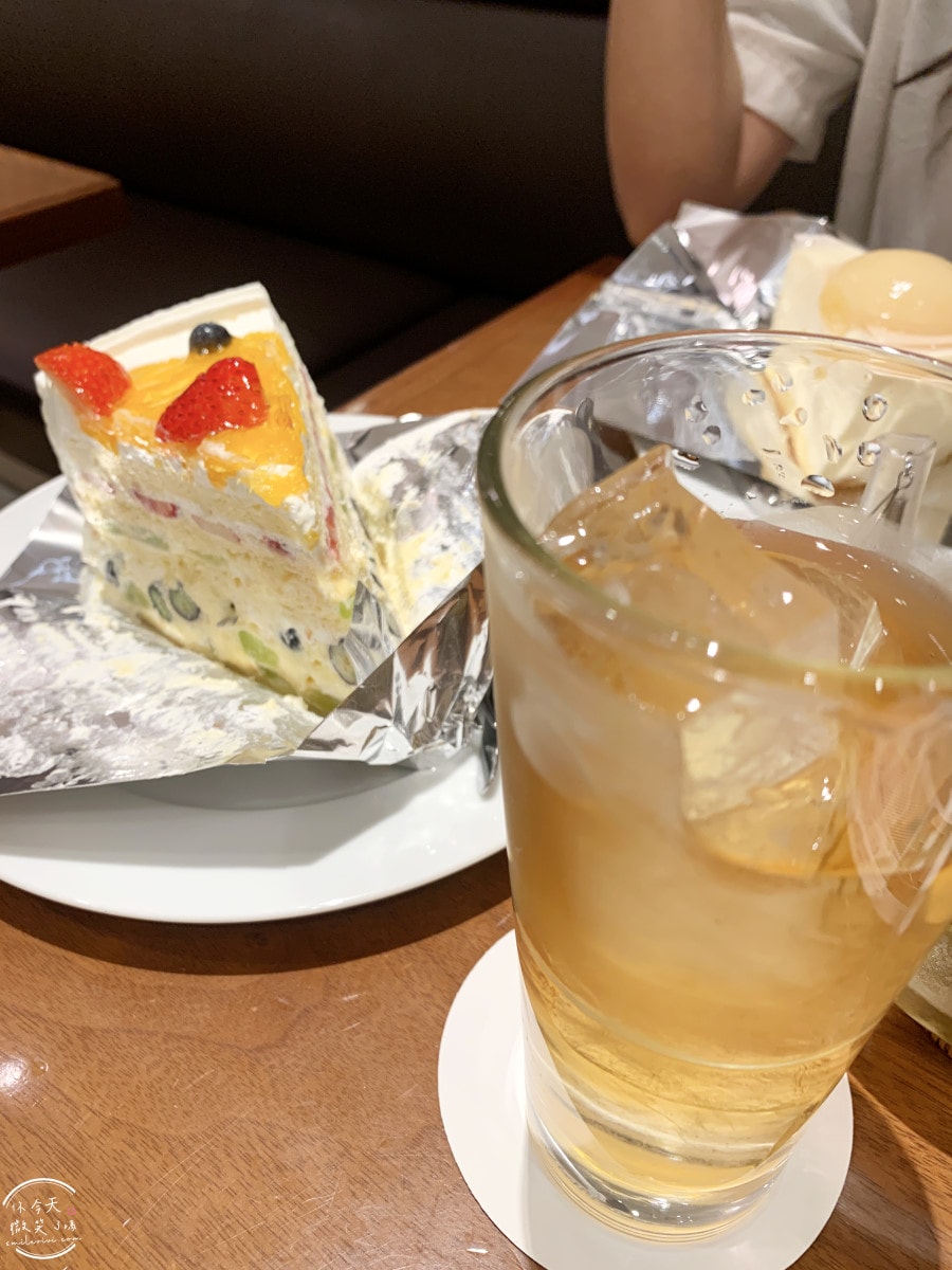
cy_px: 635
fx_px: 953
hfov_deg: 53.1
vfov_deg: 67.3
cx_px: 476
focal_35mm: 26
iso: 80
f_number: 1.8
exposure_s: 1/100
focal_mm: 4.25
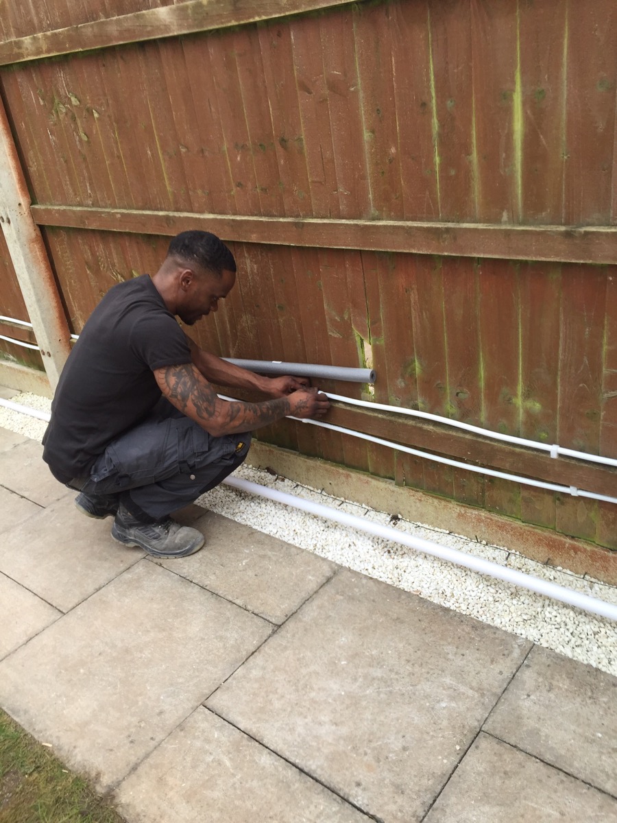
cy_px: 412
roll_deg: +8.5
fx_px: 689
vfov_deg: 61.7
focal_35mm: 29
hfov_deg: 48.2
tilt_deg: -23.5
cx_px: 308
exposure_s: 1/299
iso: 32
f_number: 2.2
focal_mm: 4.15
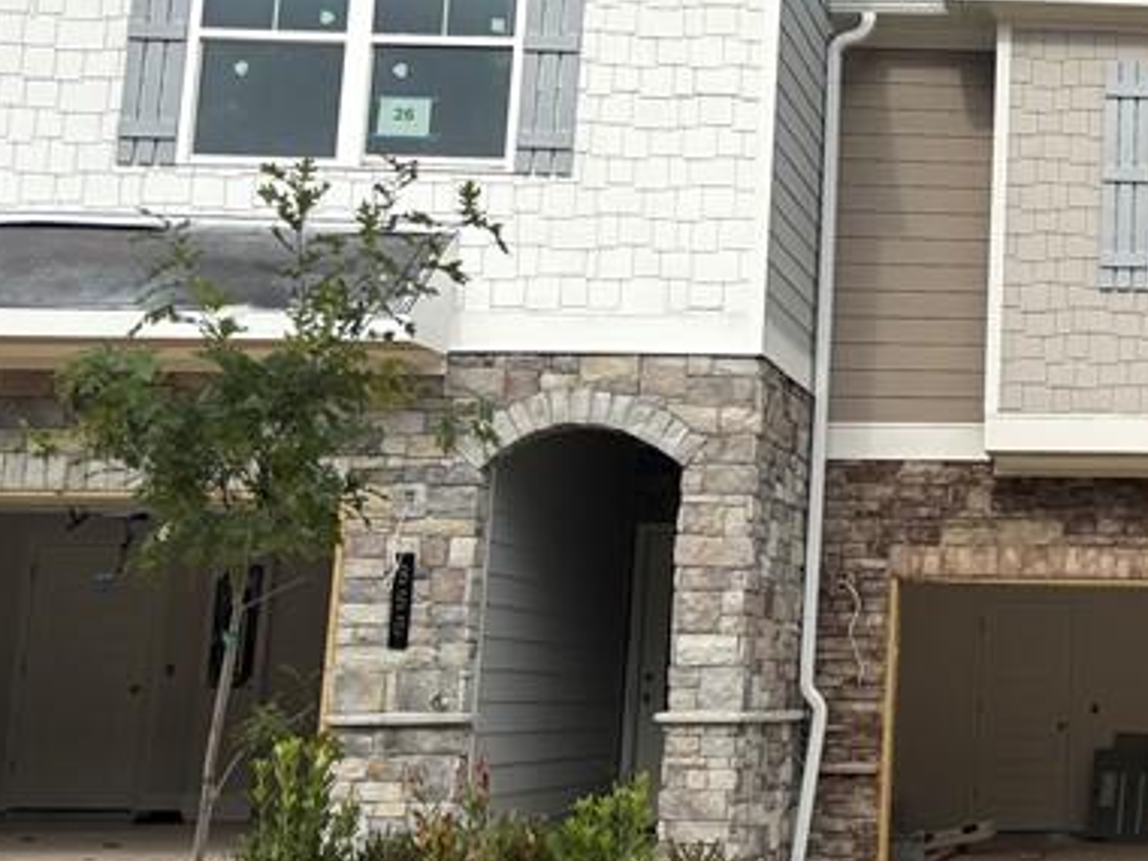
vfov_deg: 20.9
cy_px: 278
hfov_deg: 24.7
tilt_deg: +9.7
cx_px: 1432
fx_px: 2321
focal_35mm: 70
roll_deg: -0.5
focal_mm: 5.96
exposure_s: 1/2933
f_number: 1.6
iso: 50
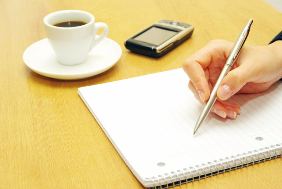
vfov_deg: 18.2
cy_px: 94
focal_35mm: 75
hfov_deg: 27.0
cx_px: 141
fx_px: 588
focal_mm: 50
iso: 200
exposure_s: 1/90
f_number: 8
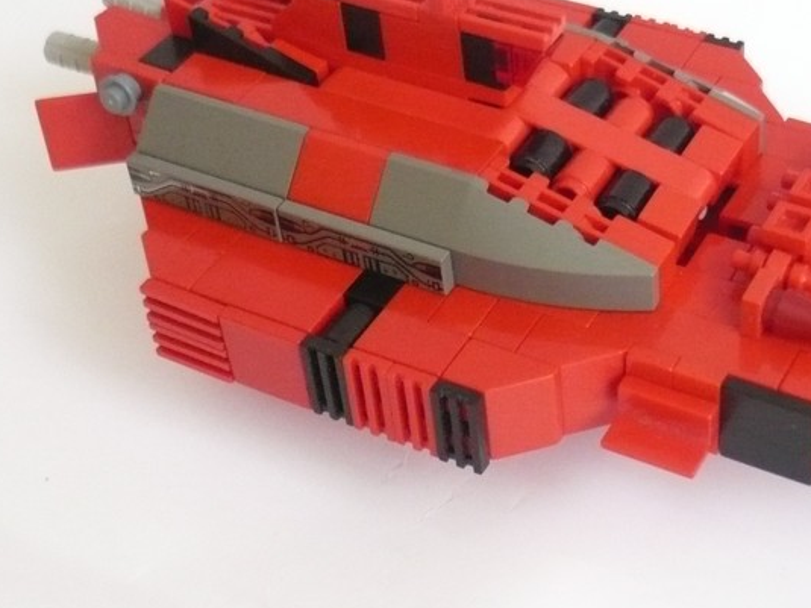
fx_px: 1569
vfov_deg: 21.9
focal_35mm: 67
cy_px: 218
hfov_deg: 28.5
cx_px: 622
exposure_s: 1/13
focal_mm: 5.8
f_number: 2.8
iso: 400
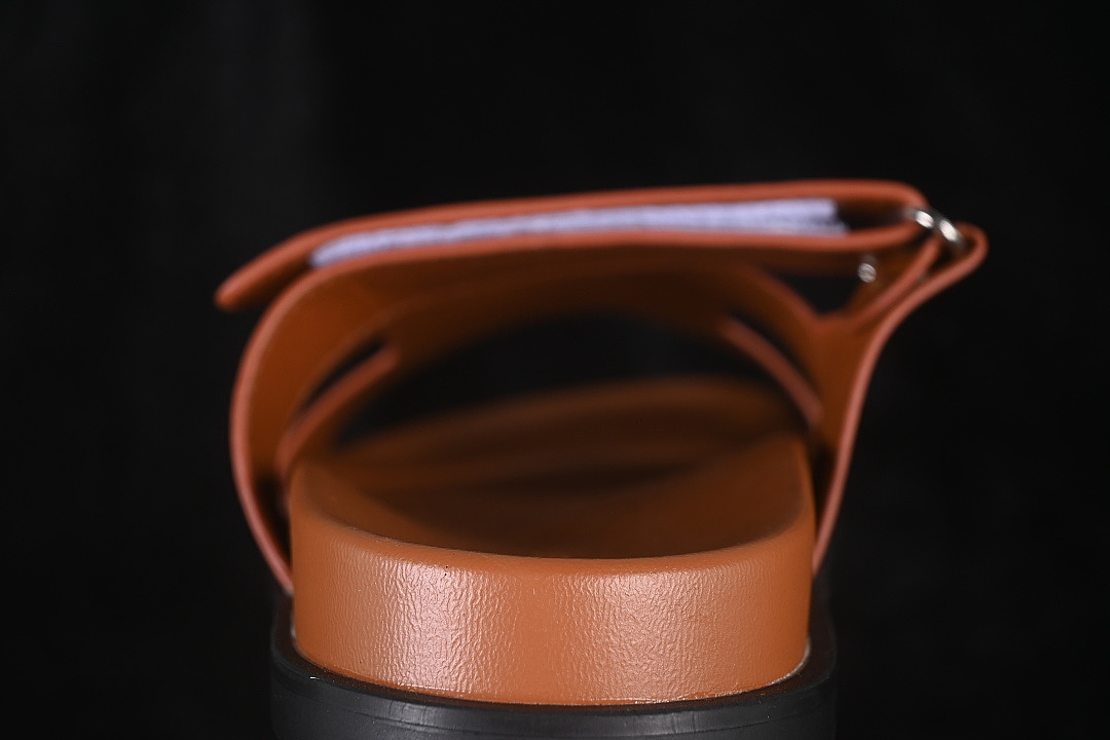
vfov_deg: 18.2
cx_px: 555
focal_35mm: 75
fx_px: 2312
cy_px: 370
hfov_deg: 27.0
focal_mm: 50
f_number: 6.3
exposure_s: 1/60
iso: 160
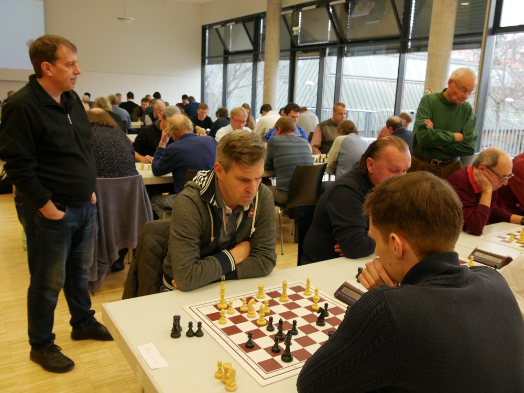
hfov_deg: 60.0
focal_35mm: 30
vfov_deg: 46.8
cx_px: 262
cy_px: 196
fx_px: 454
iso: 1600
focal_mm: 15
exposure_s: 1/60
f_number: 5.6
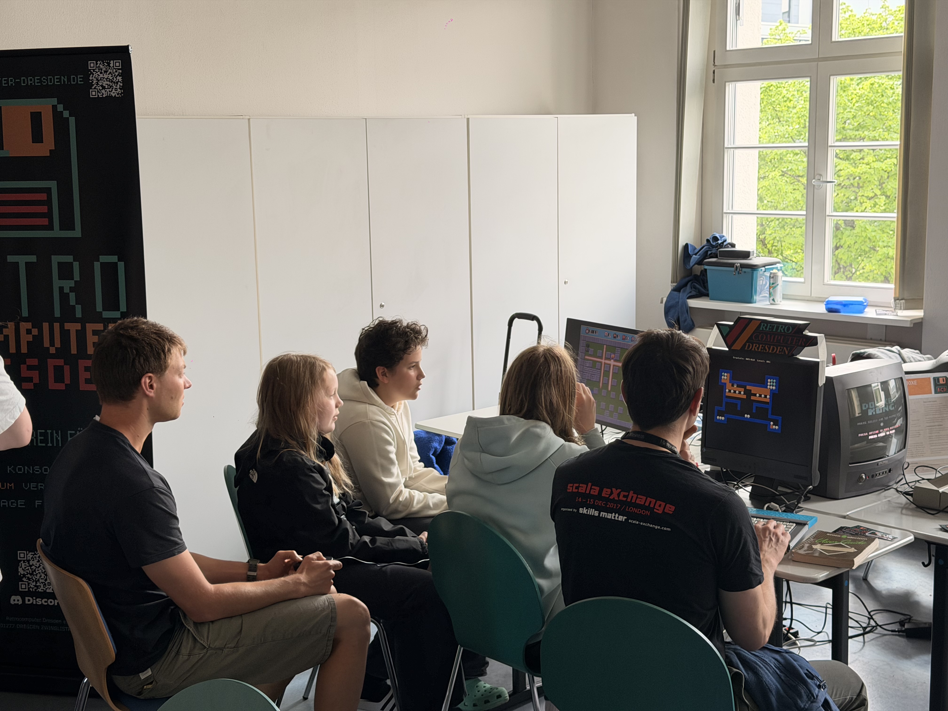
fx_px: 1315
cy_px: 356
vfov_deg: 30.3
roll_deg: +0.7
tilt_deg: -9.2
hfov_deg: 39.7
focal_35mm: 48
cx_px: 474
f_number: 1.78
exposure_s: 1/121
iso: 64
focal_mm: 6.76
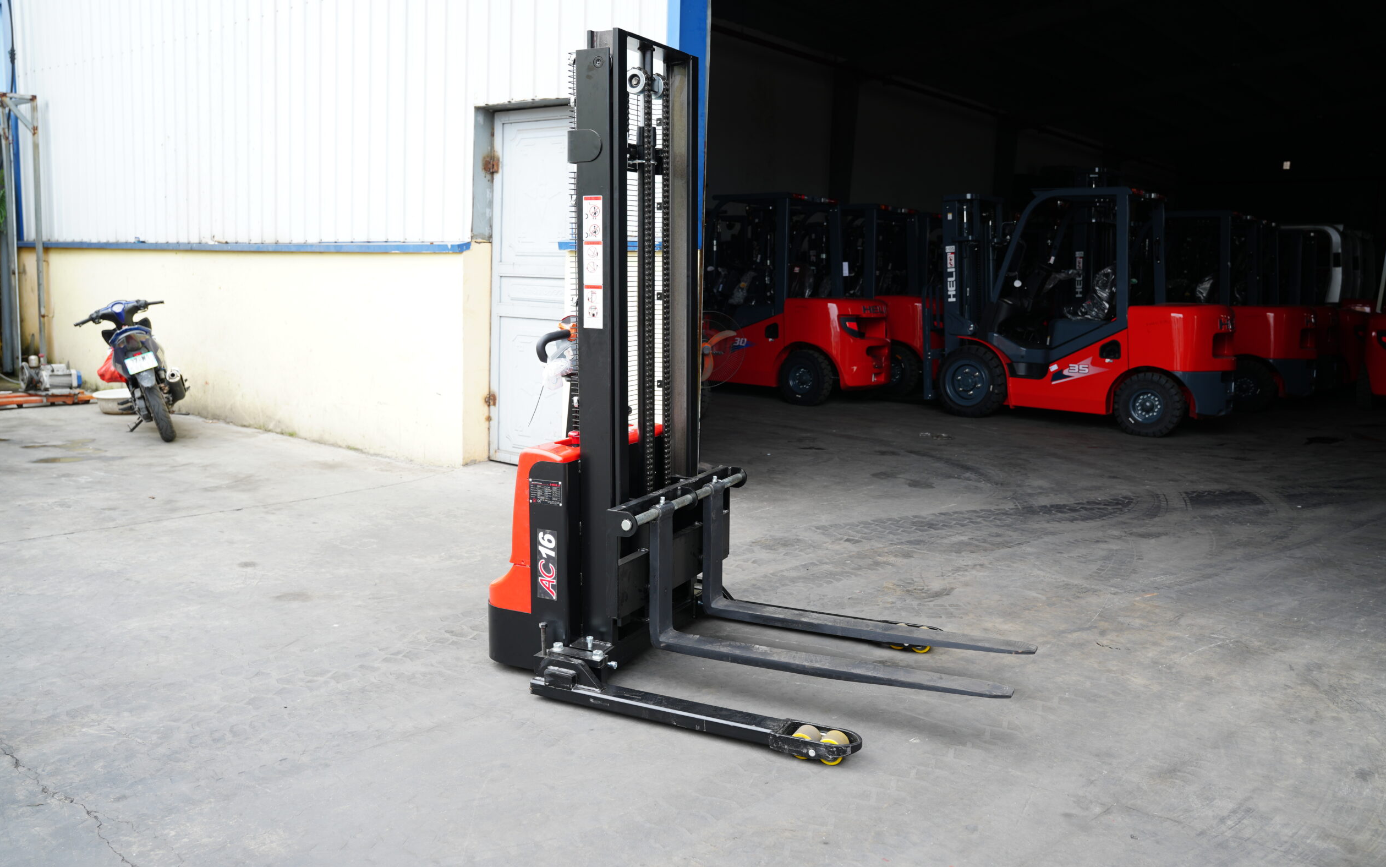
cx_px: 694
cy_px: 417
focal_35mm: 29
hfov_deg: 64.1
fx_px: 1107
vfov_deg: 42.7
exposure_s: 1/125
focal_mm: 28.3
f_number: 3.5
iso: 100
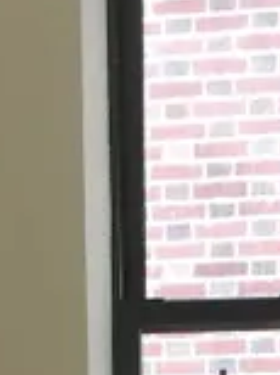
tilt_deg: -14.6
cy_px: 1050
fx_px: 2444
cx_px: 10
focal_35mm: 226
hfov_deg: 6.5
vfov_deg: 7.8
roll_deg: +2.0
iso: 40
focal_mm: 4.15
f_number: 2.2
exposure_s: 1/15
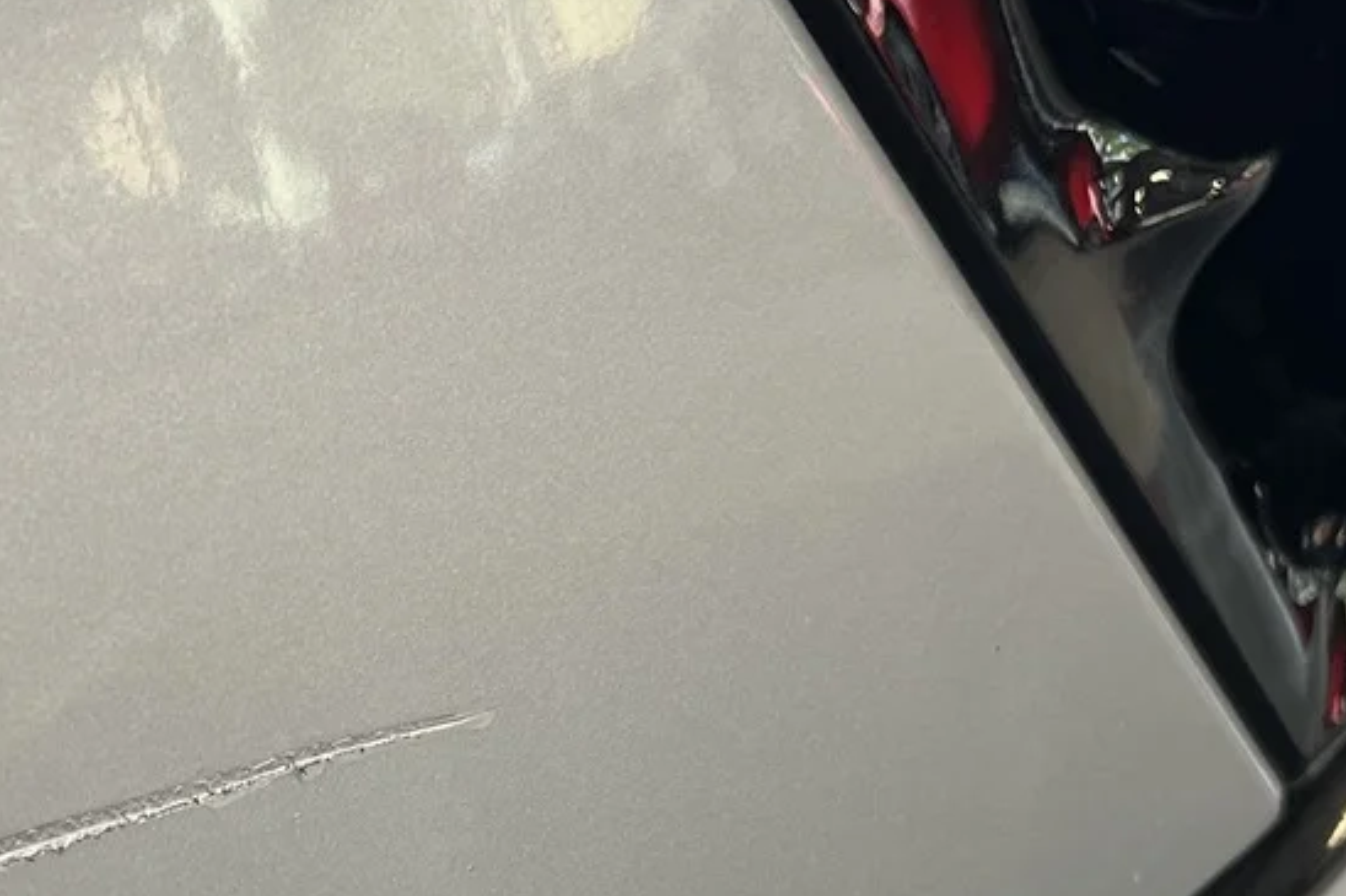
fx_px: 2953
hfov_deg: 25.3
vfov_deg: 17.0
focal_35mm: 79
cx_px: 273
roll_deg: +2.4
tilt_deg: -26.6
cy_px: 849
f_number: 1.6
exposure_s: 1/121
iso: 125
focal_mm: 5.1
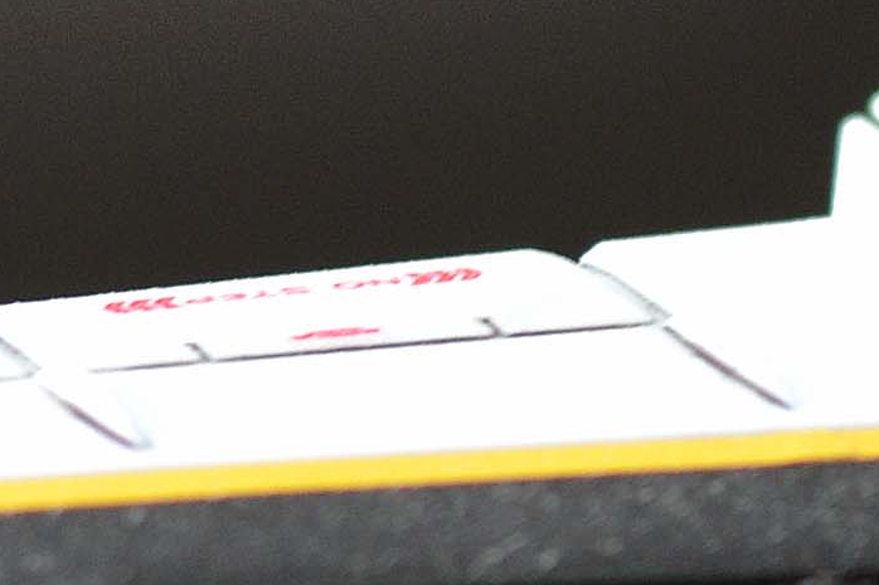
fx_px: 12083
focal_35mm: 495
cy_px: 425
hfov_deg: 4.1
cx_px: 1227
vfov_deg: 2.8
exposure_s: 1/80
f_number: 3.5
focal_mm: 50
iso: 400
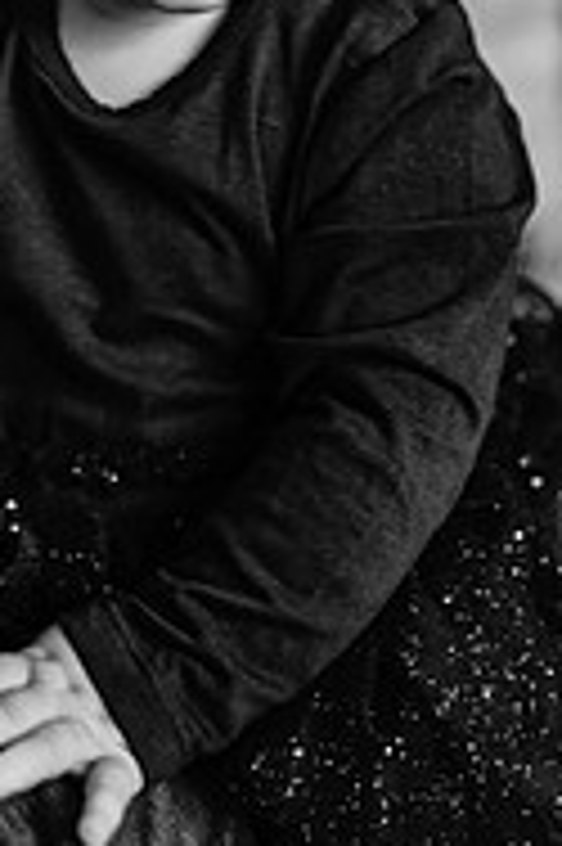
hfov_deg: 16.2
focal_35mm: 84
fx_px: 1970
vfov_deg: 23.6
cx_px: 196
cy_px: 81
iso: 400
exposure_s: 1/160
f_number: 2.2
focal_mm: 35
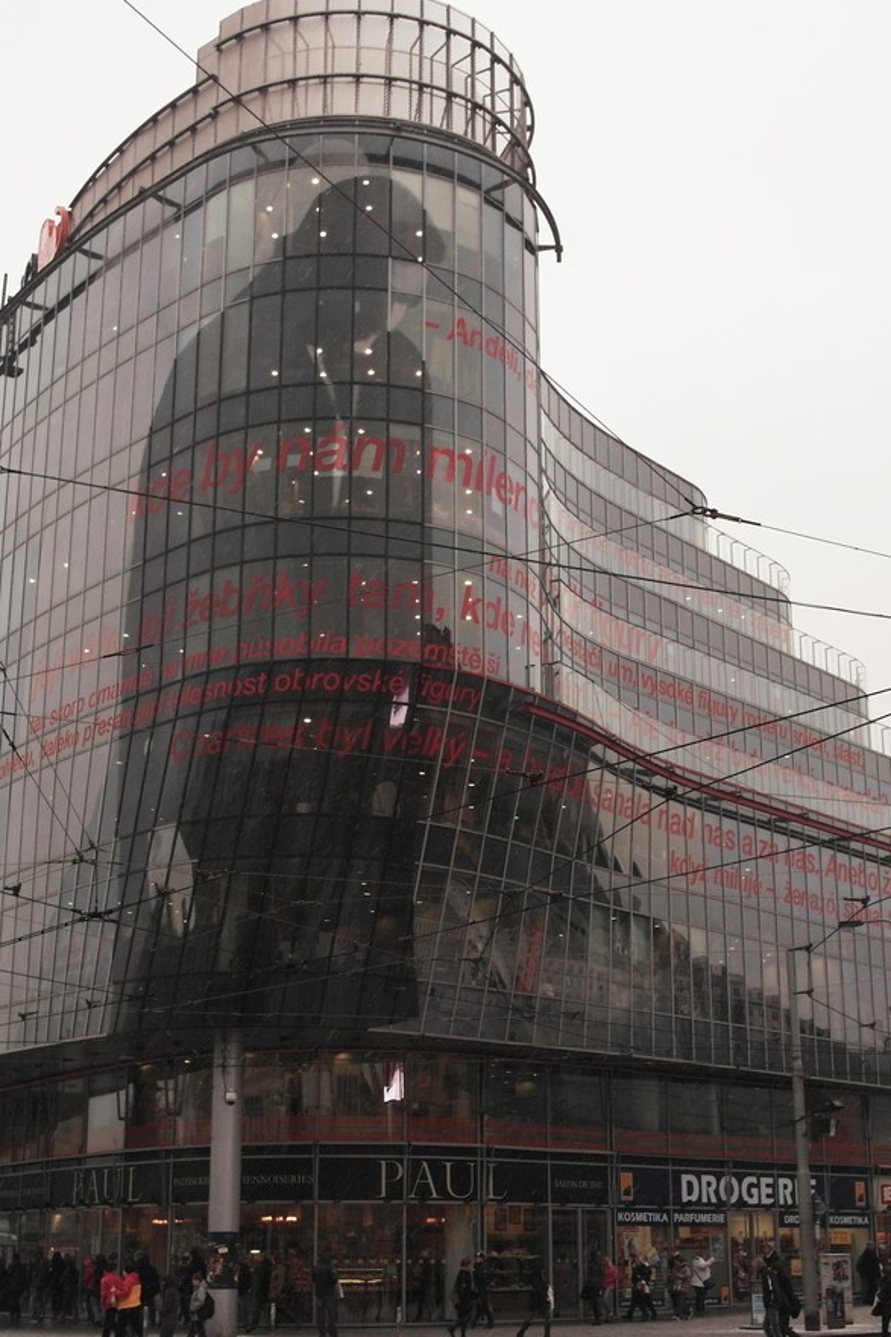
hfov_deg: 26.4
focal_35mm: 51
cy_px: 660
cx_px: 524
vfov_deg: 38.9
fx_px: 1894
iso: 80
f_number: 2.7
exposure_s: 1/180
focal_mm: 7.8
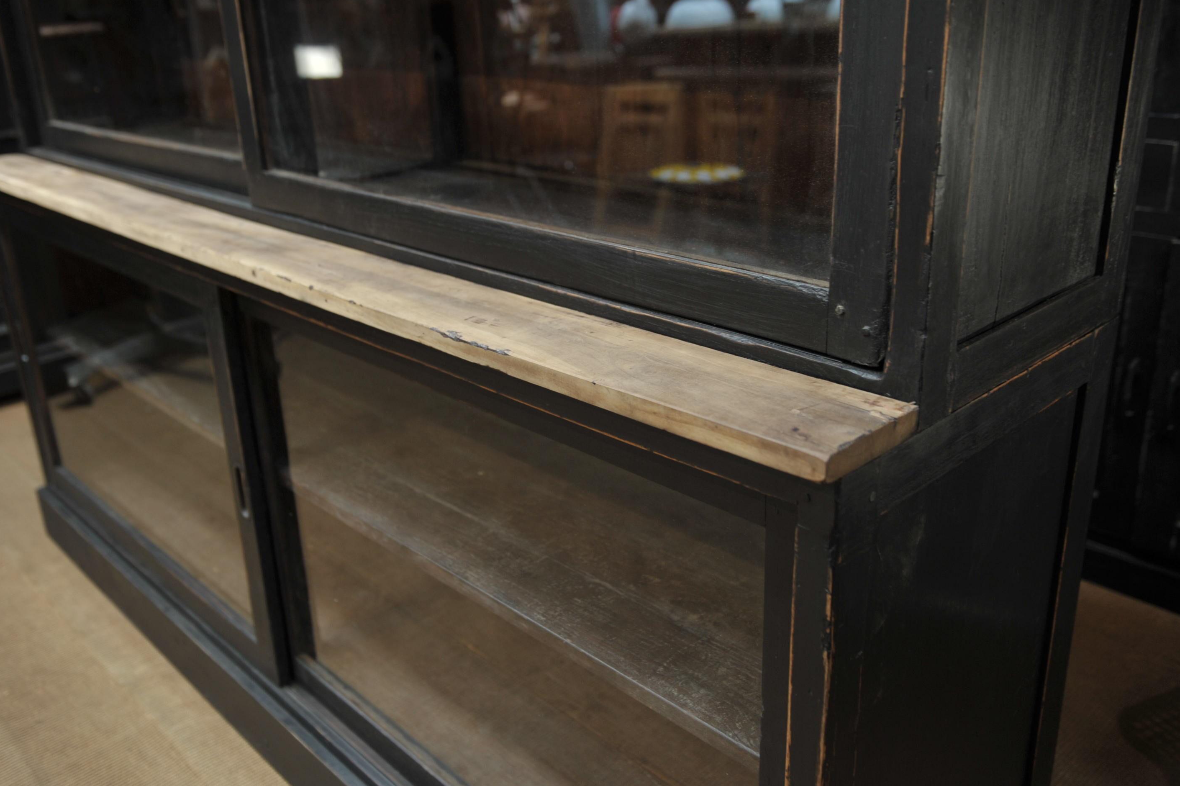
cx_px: 557
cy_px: 361
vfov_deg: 37.8
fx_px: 1147
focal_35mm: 35
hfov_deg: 54.4
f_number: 3.5
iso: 400
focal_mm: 31
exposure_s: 1/50
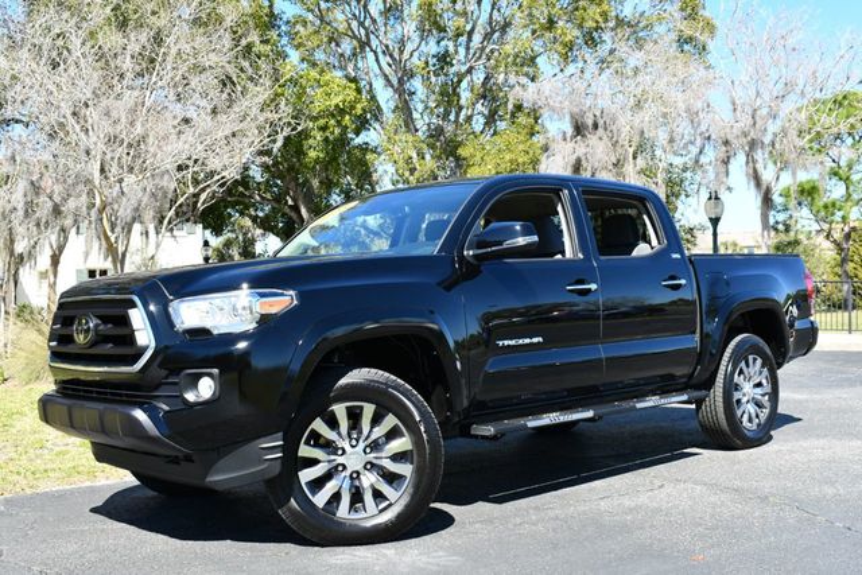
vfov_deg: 31.9
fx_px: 1006
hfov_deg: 46.4
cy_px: 288
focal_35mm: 42
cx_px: 431
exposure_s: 1/250
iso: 200
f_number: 7.1
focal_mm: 21
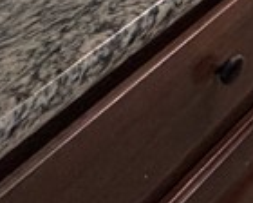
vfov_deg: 11.1
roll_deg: +0.5
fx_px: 749
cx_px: 822
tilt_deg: -8.9
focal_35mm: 100
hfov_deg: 10.4
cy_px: -373
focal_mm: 2.22
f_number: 2.2
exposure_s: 1/120
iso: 200
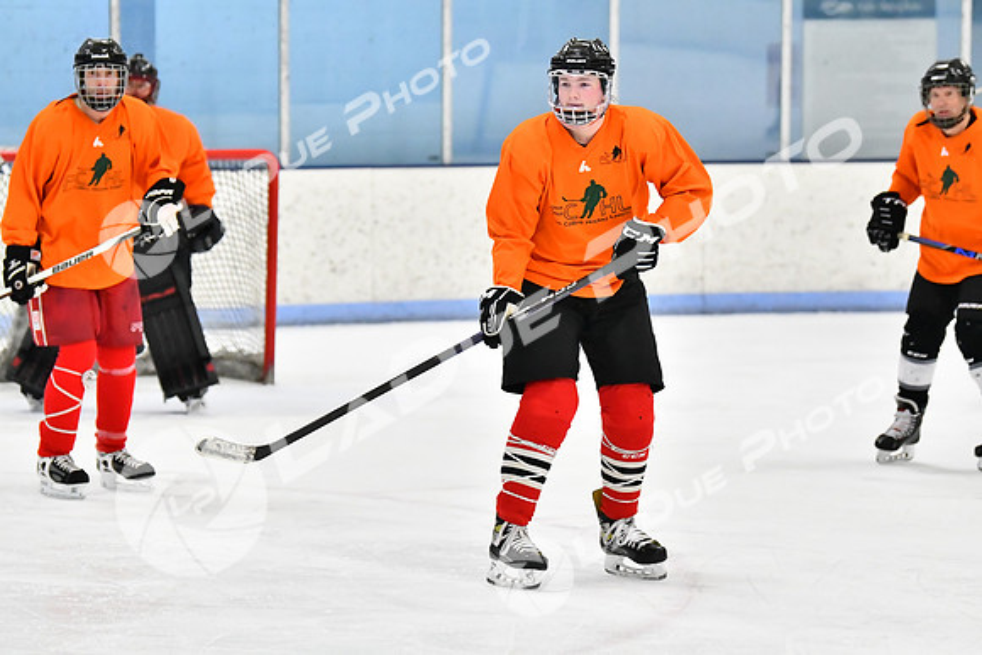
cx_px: 491
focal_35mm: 188
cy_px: 328
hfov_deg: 11.0
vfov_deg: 7.3
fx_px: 5116
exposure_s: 1/1250
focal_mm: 125
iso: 6400
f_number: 2.8
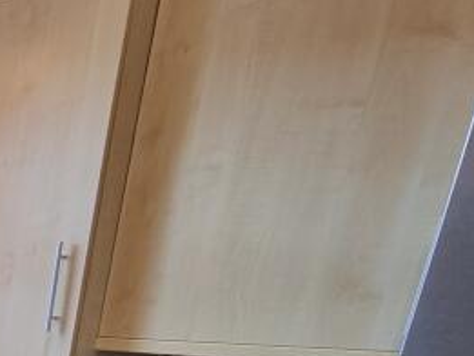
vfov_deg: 22.0
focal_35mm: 51
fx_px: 699
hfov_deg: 23.5
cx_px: -336
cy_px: 576
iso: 160
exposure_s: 1/50
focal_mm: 2.2
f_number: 2.2
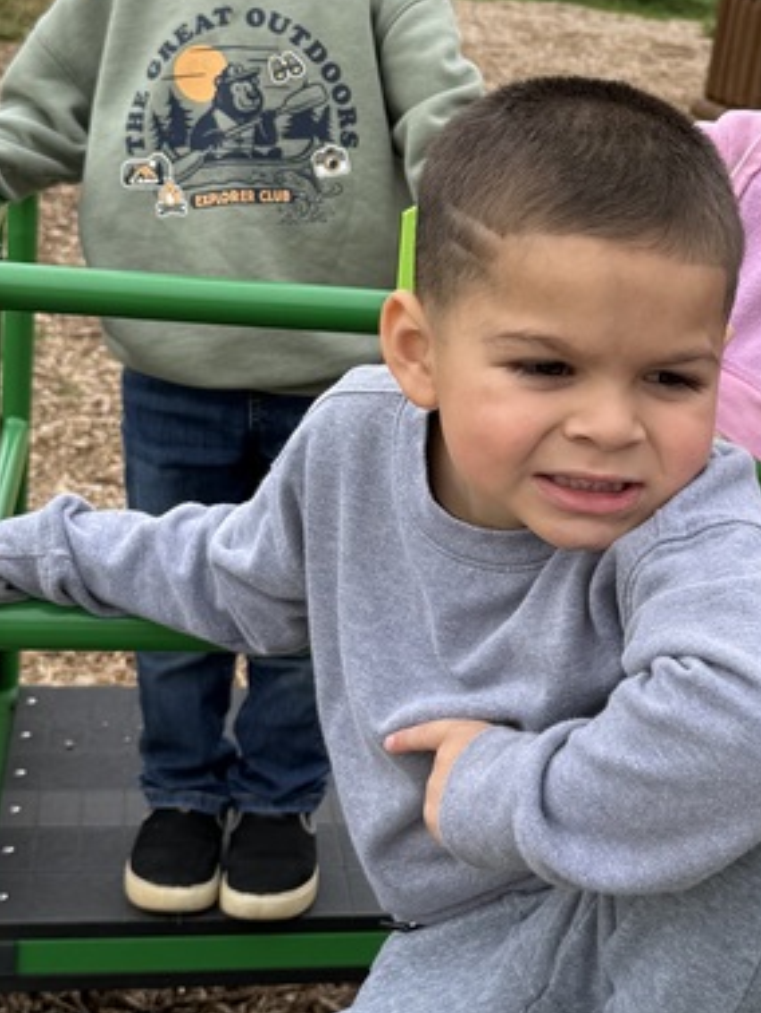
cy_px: 389
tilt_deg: -14.5
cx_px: 656
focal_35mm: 65
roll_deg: -7.5
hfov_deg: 22.2
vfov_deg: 29.7
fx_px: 1903
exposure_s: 1/1075
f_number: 1.78
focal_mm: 6.76
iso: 80
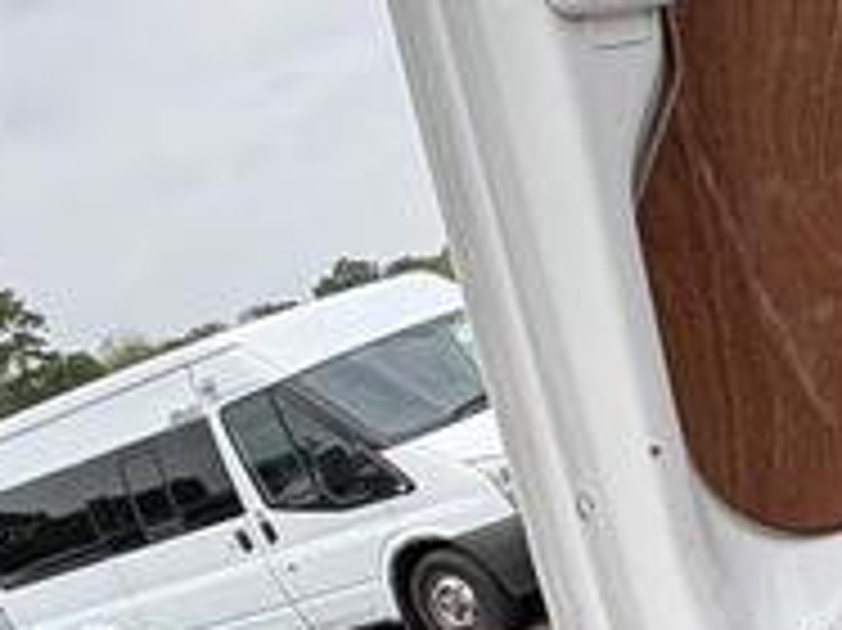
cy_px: 468
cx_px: 1193
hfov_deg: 24.1
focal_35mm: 67
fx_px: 1629
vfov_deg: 21.7
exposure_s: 1/734
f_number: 2.2
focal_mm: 2.22
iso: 40
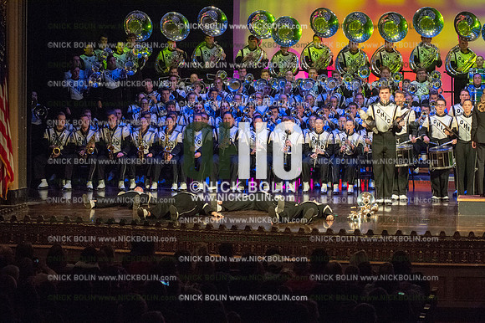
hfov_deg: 14.7
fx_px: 1885
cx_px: 242
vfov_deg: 9.8
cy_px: 162
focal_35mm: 140
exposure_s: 1/400
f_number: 5.6
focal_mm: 140
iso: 8000
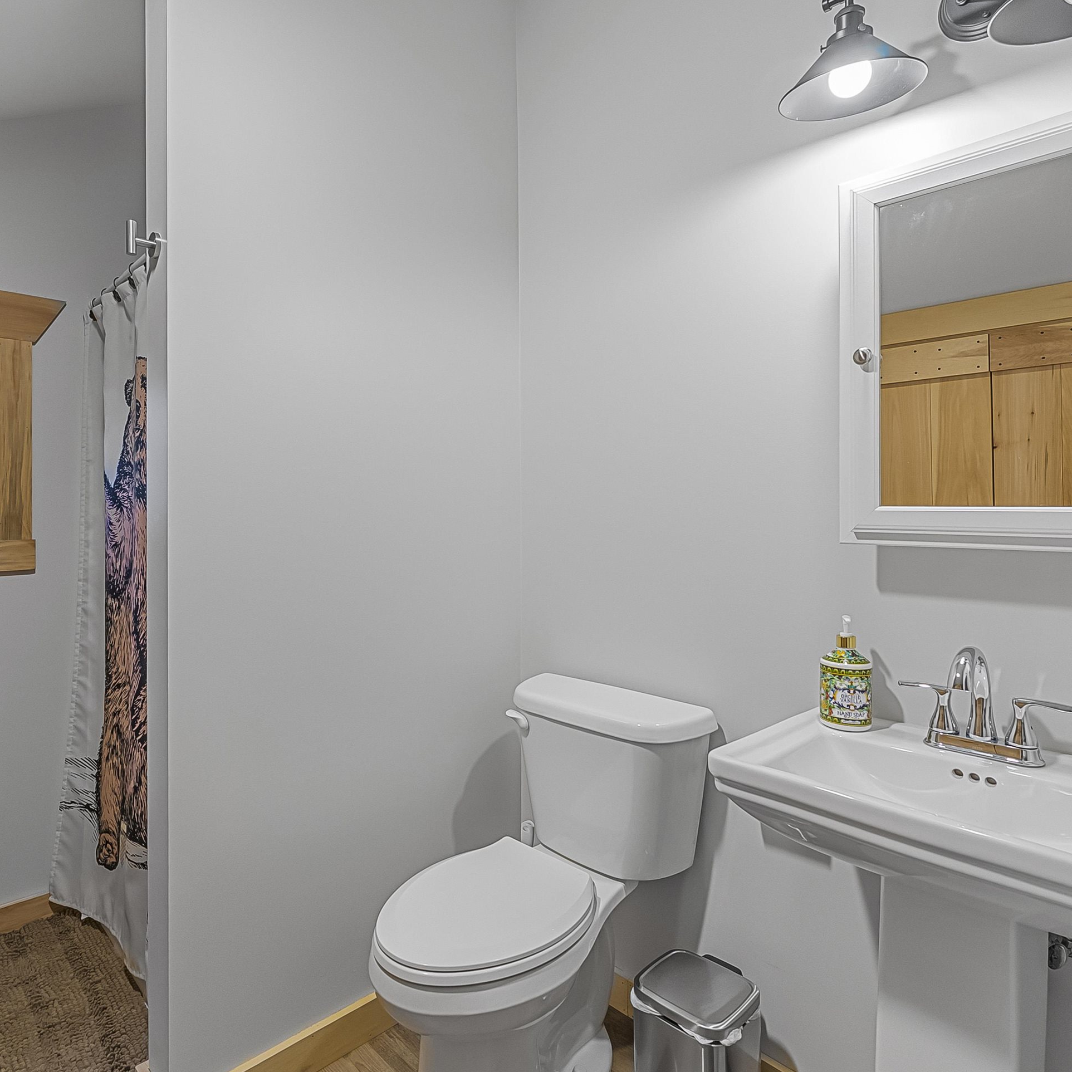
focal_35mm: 20
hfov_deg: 73.9
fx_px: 704
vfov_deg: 74.6
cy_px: 514
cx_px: 435
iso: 1600
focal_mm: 14.8
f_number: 6.3
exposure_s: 1/15
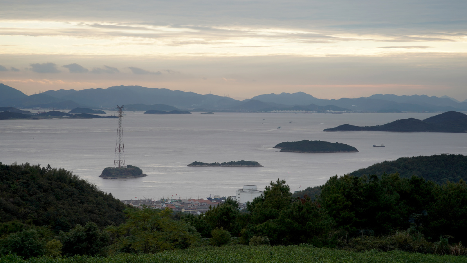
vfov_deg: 15.3
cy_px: 108
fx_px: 978
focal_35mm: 79
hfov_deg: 26.9
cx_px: 233
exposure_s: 1/100
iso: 160
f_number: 5.6
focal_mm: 75
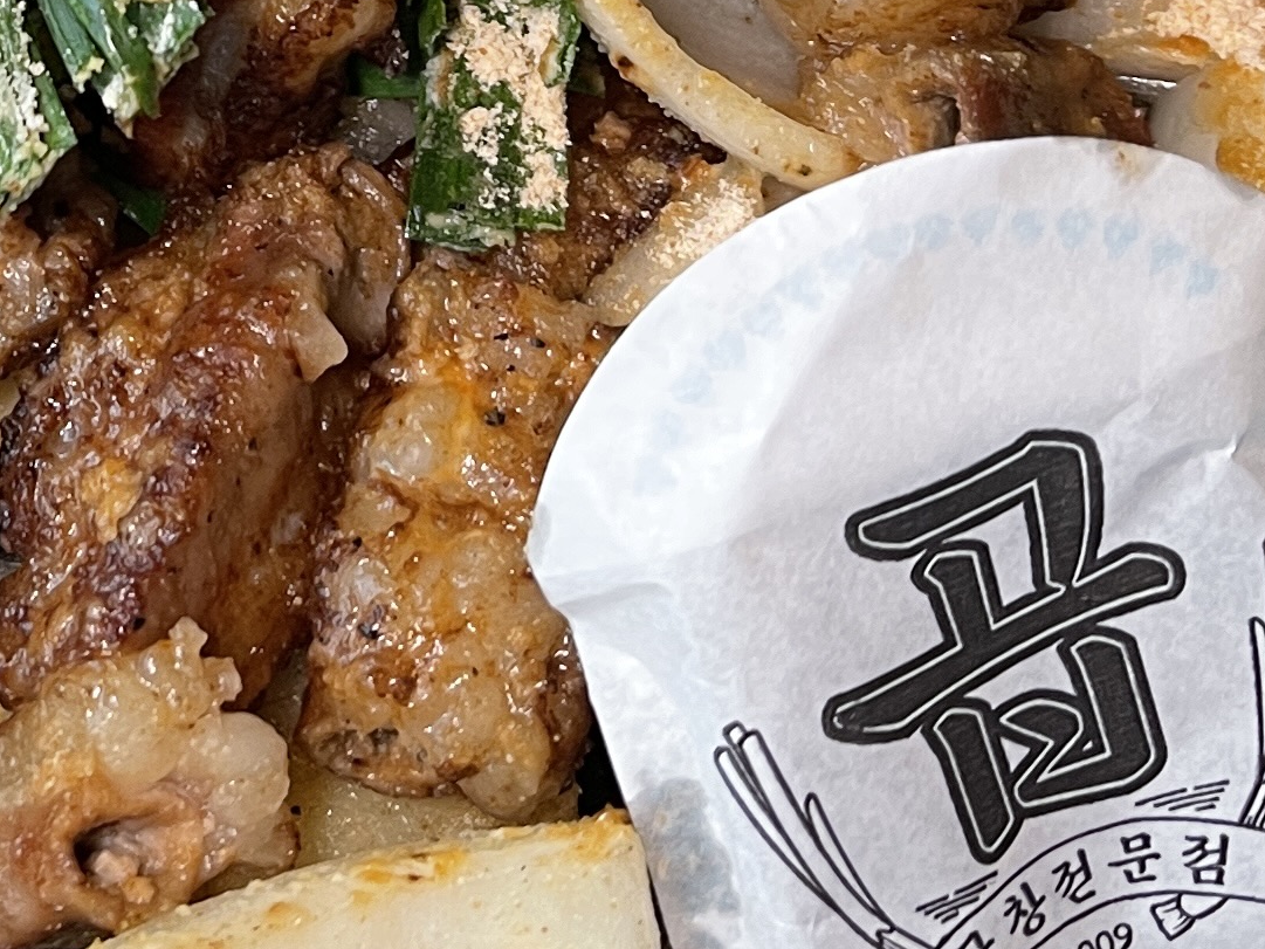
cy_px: -436
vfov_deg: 14.3
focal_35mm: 97
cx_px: -152
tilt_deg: -68.5
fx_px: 3545
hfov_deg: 19.3
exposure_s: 1/60
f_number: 1.6
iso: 80
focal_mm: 5.1
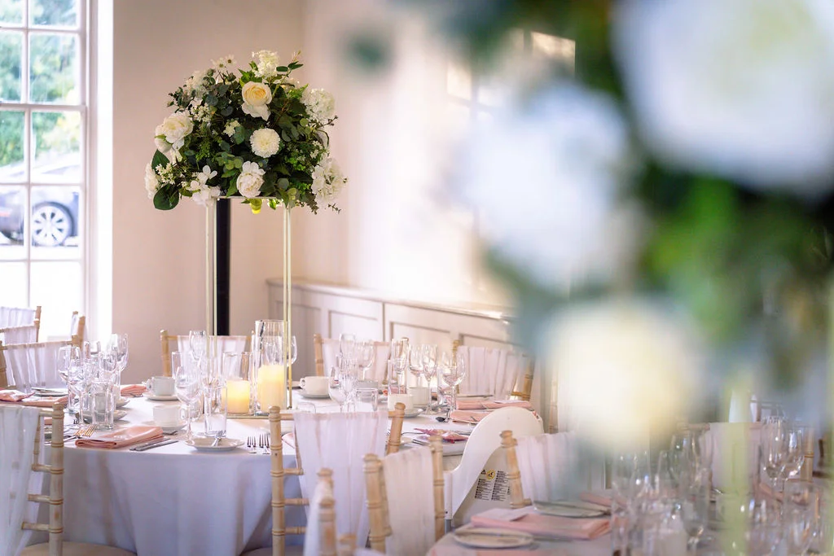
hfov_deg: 27.0
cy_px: 278
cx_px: 417
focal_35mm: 75
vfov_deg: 18.2
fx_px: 1738
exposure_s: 1/250
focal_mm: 75
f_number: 2.8
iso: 1250
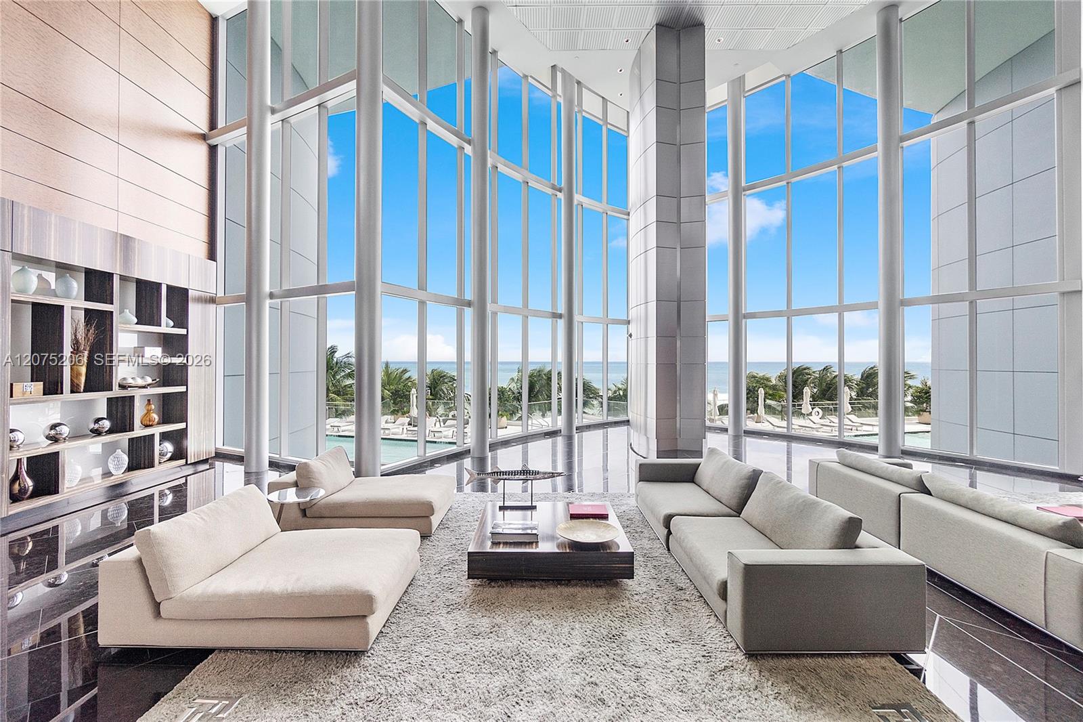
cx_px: 542
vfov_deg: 77.3
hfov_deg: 100.4
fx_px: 451
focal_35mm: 15
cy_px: 361
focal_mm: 10
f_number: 5.6
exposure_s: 1/320
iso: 250
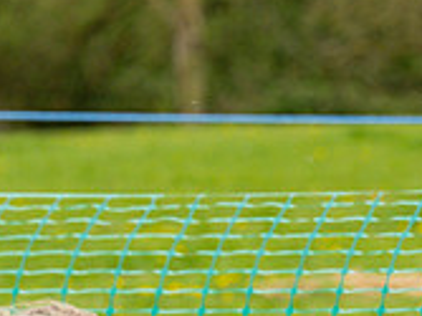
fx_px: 6639
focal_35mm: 545
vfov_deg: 2.7
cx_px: -203
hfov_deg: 3.6
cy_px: 554
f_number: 4.5
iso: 400
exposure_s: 1/2000
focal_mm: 140
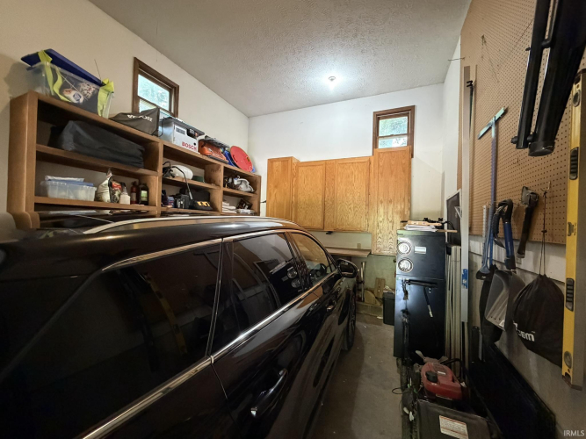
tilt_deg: -0.7
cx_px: 293
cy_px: 220
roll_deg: -1.5
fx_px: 237
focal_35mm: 14
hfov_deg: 102.1
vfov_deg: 85.7
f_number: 2.2
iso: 1000
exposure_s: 1/60
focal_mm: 2.22
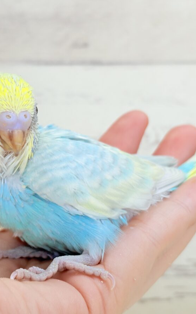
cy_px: 157
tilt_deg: +0.3
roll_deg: +0.1
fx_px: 632
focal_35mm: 74
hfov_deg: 17.5
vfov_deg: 27.8
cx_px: 34
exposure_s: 1/50
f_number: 1.6
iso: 50
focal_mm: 5.96
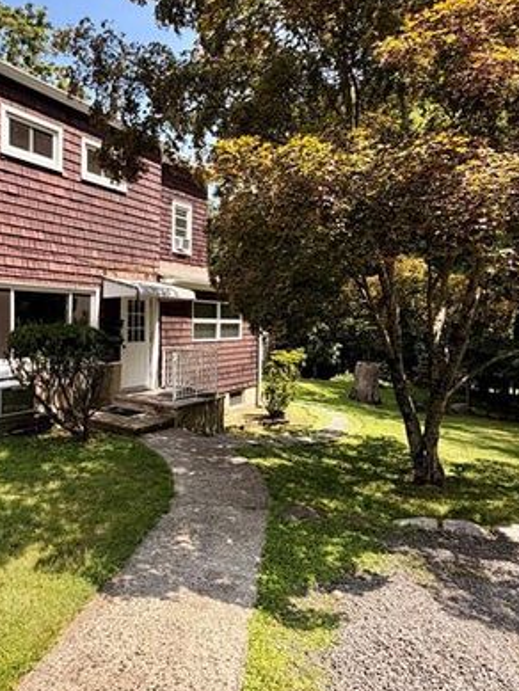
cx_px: 180
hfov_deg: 55.8
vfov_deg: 71.6
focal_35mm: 24
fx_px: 480
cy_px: 340
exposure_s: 1/679
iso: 40
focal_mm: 2.22
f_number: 2.2
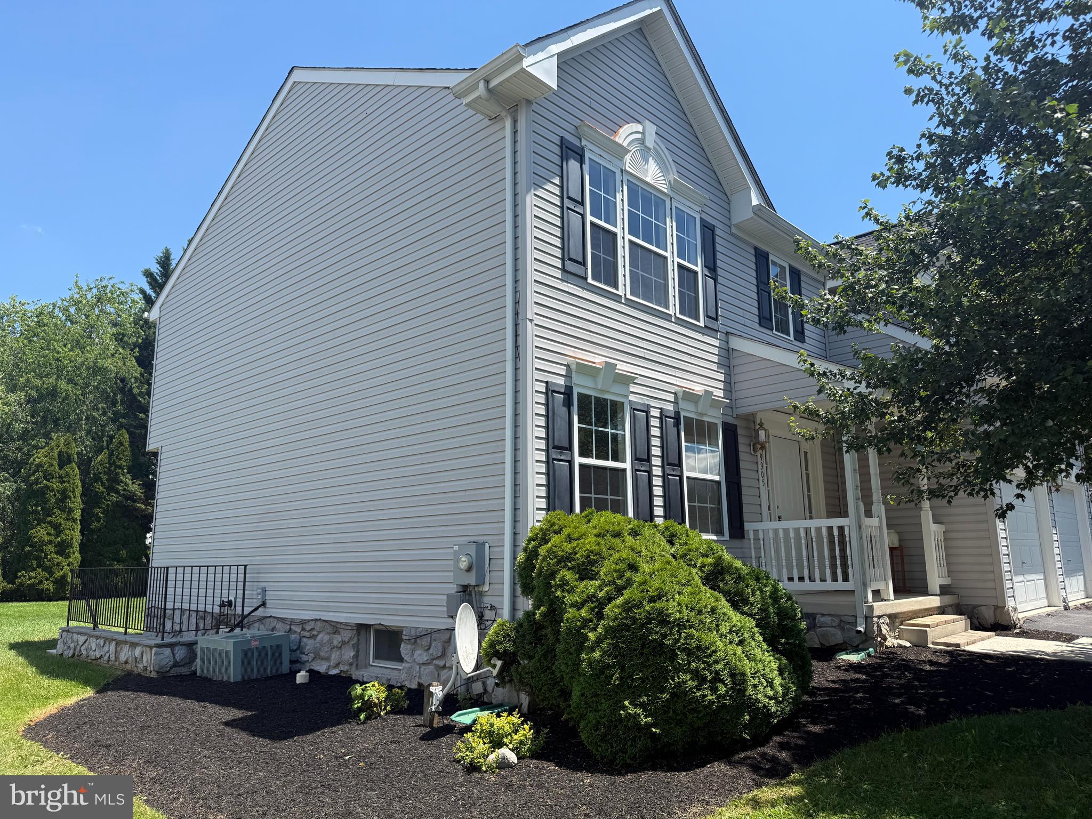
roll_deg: +0.9
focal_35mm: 24
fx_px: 757
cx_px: 546
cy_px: 410
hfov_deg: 71.6
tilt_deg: +10.6
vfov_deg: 56.8
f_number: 1.78
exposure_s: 1/3021
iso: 80
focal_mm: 6.76
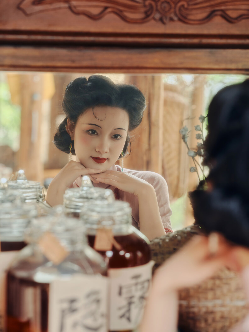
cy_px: 166
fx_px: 834
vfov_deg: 22.5
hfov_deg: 17.0
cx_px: 124
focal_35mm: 87
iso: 400
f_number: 4
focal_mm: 110
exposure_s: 1/80
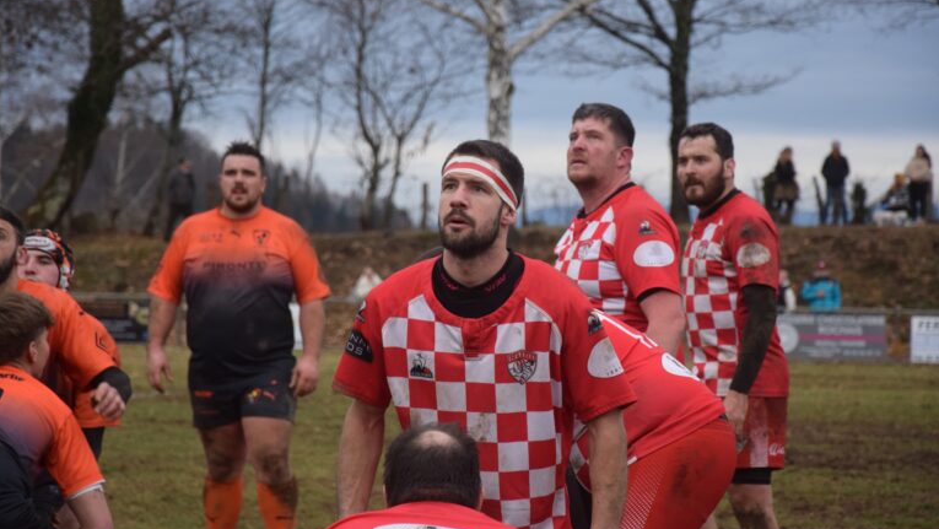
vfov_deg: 7.3
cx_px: 470
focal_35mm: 166
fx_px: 4123
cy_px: 248
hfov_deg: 13.0
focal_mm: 105
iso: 1250
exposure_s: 1/500
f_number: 5.6
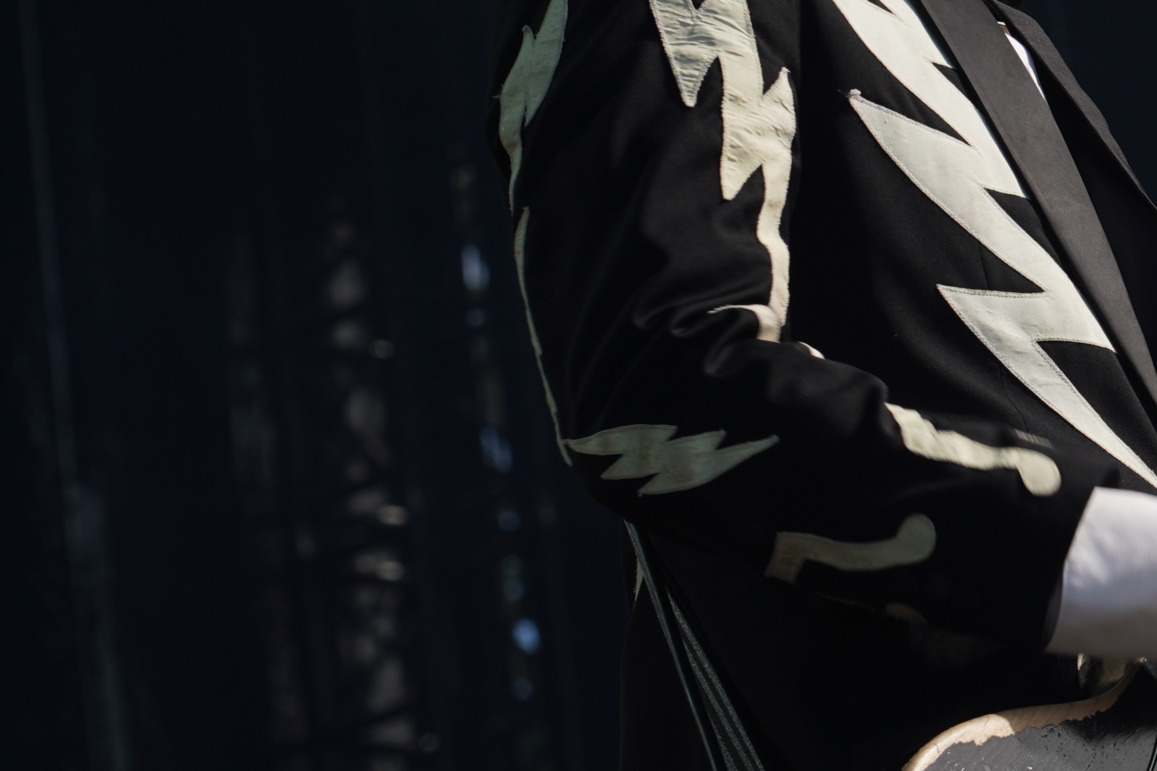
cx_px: 1137
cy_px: 537
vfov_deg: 5.2
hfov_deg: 7.8
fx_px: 8419
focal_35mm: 262
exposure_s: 1/400
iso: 100
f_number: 7.1
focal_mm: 105
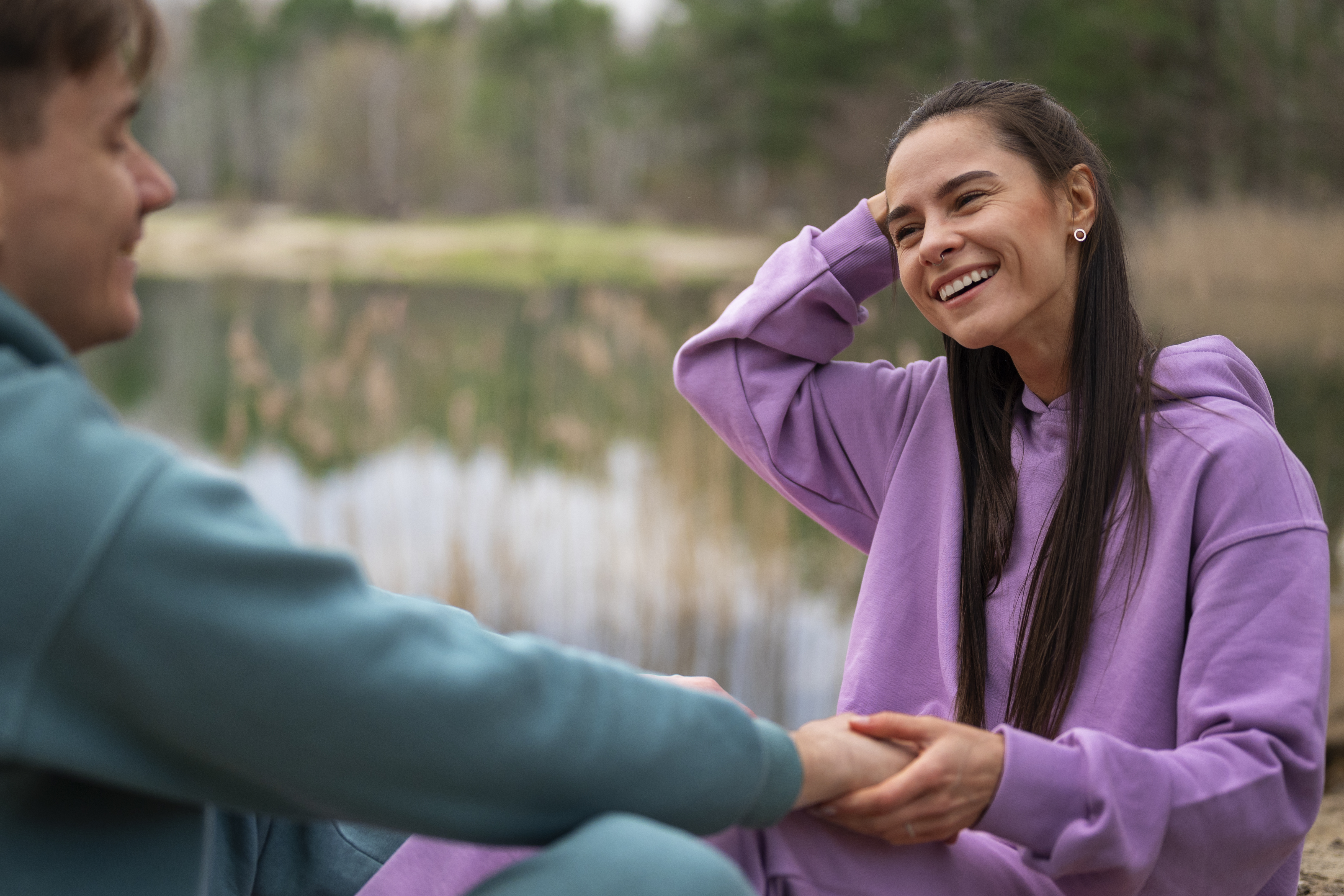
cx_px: 587
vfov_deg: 21.9
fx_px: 2314
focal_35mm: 62
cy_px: 483
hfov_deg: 32.3
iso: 640
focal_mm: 50
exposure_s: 1/500
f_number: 1.8
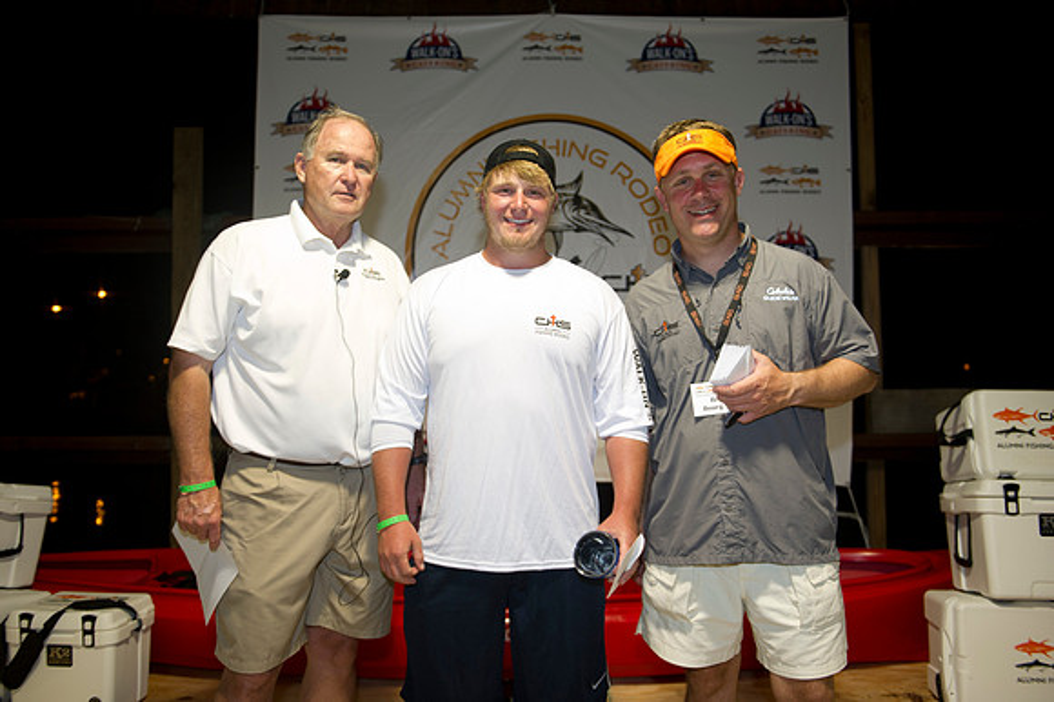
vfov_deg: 42.3
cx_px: 527
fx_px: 907
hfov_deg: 60.3
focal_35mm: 31
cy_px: 351
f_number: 2.8
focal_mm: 31
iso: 320
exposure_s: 1/80
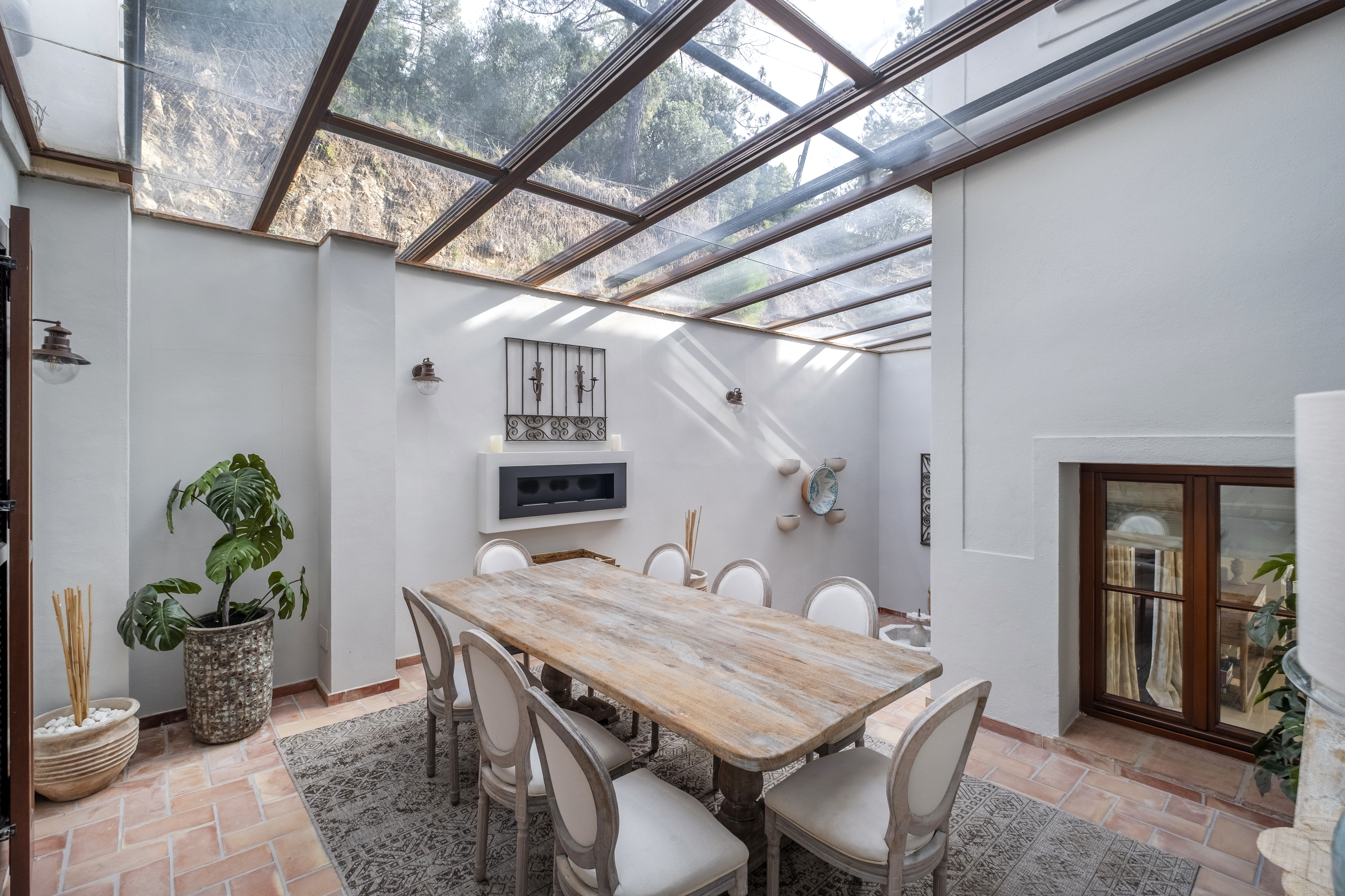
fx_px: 560
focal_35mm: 15
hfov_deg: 100.4
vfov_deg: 77.3
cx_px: 672
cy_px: 448
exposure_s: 1/640
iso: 500
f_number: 4
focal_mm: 10
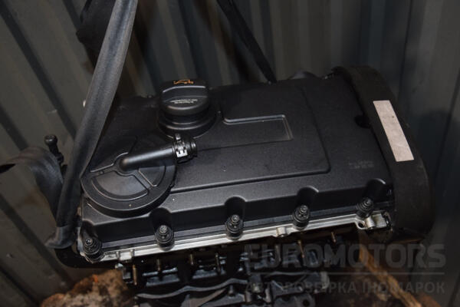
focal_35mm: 36
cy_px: 154
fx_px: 460
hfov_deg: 53.1
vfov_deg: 36.9
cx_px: 230
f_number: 5
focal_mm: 24
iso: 800
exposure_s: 1/60
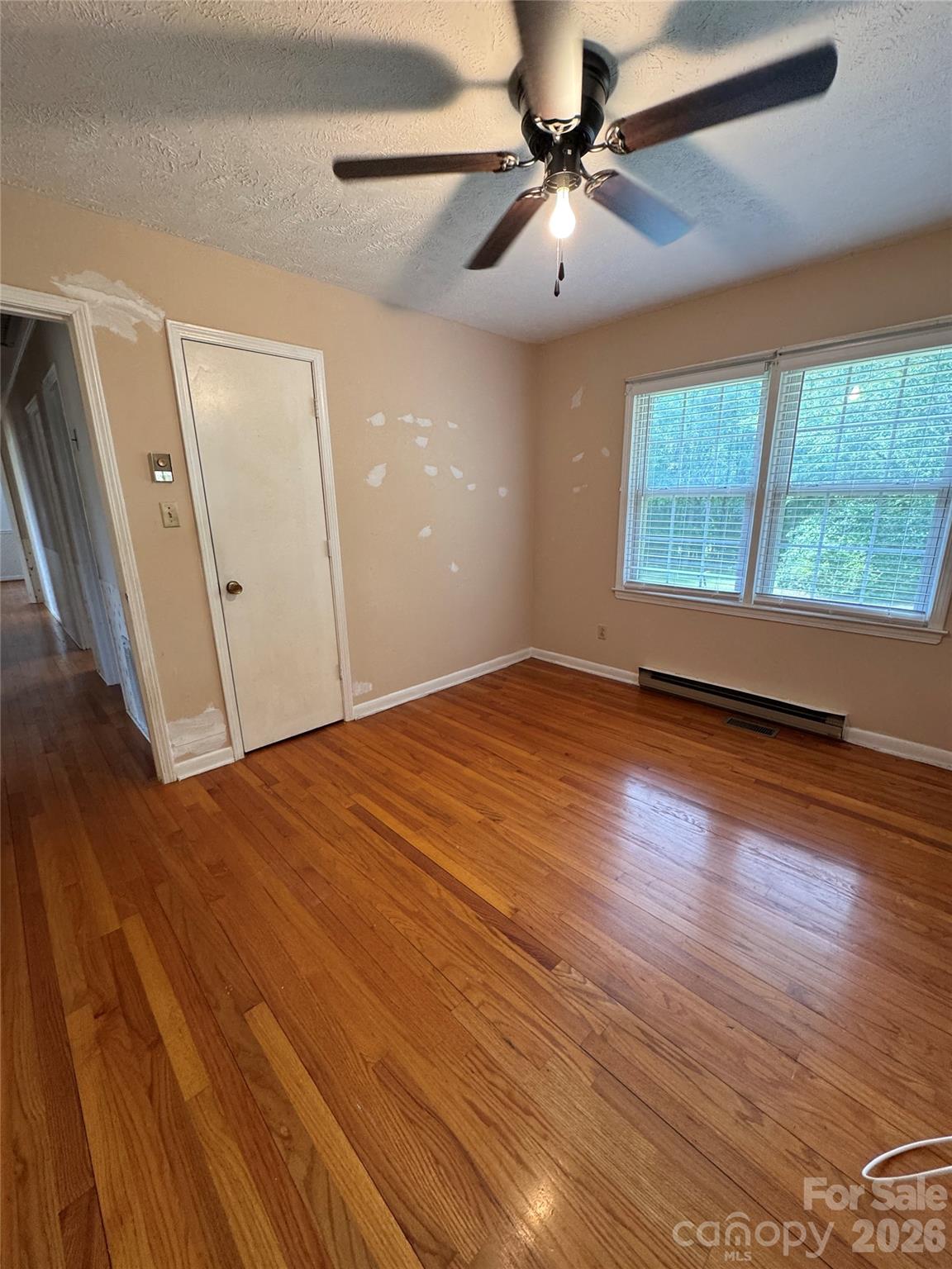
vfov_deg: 102.1
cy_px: 634
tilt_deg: -15.1
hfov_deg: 85.7
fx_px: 513
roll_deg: +0.6
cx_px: 476
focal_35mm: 14
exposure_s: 1/120
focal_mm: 2.22
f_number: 2.2
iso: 250
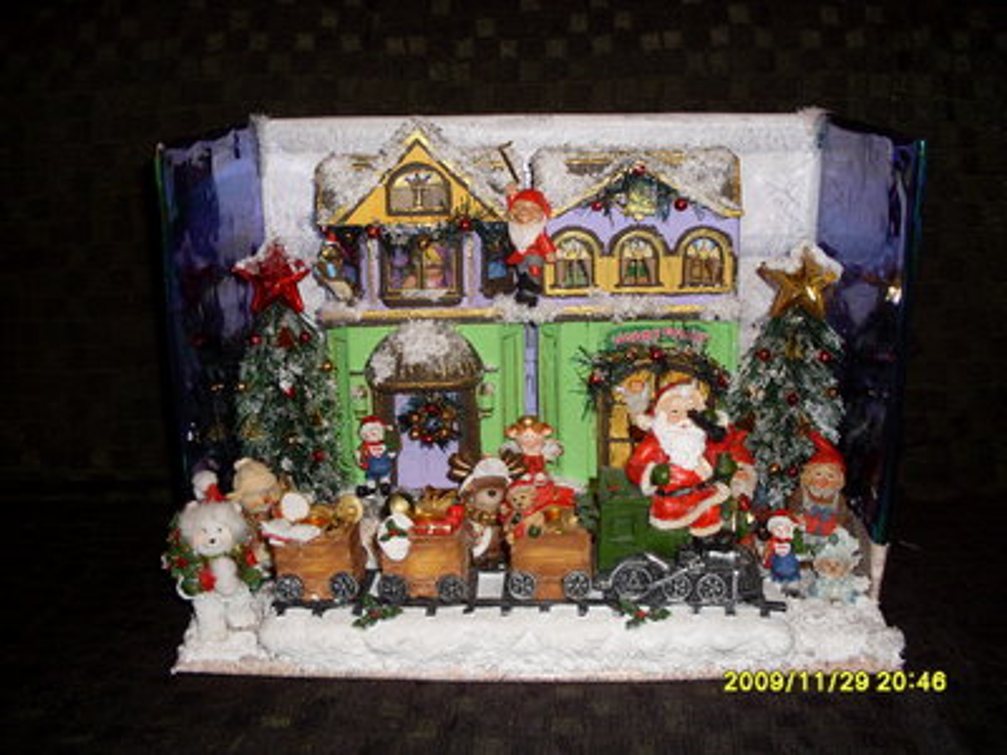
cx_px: 504
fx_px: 1105
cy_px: 378
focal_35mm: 38
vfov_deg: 37.7
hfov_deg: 49.0
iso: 100
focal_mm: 6.3
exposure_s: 1/45
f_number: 2.8
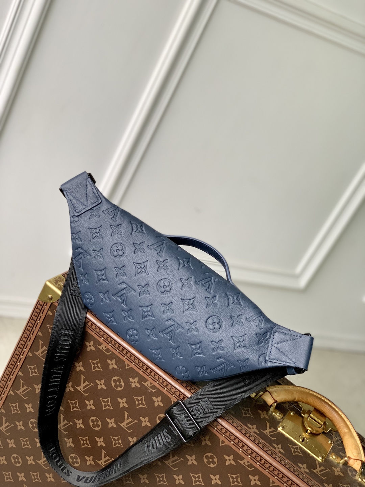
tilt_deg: -25.9
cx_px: 182
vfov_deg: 36.8
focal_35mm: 52
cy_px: 244
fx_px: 731
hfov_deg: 28.0
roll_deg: -28.5
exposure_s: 1/122
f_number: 2.4
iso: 50
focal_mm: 6
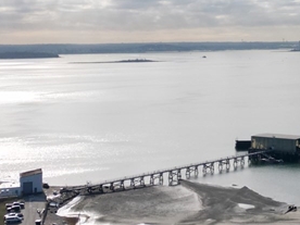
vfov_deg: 16.4
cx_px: 329
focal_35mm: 89
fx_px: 771
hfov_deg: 20.9
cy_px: 30
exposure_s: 1/8000
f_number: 1.7
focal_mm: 6.72
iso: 120
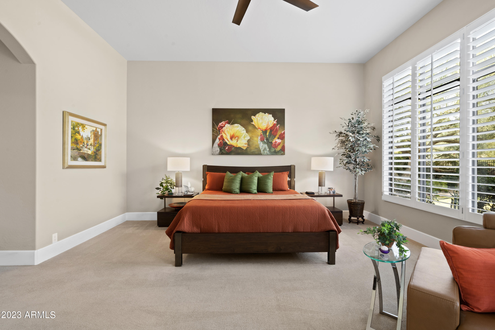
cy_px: 165
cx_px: 248
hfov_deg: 96.7
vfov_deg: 73.7
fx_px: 220
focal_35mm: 16
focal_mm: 16
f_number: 11
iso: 500
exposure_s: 1/1.67
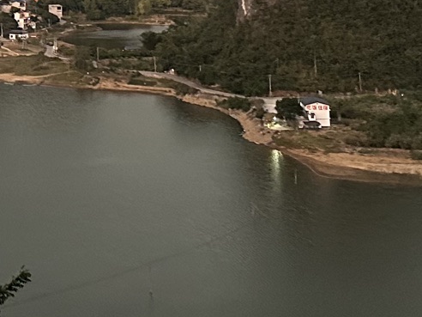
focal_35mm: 100
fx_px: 1219
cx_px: -27
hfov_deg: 18.9
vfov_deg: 13.1
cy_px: -280
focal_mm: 6.86
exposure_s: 1/30
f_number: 1.78
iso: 1000
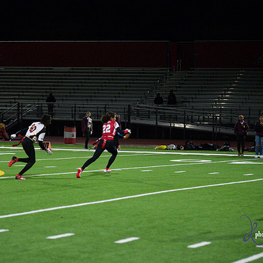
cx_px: 106
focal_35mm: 154
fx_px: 1324
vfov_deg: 11.3
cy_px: 132
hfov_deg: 11.3
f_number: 2.8
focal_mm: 120
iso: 10000
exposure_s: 1/2500
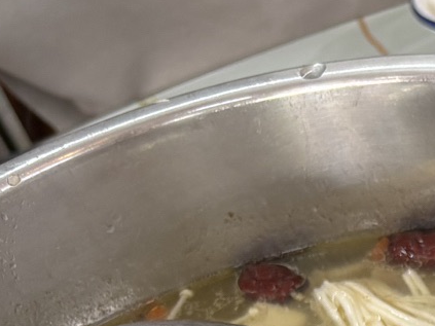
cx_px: 873
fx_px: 1545
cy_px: 686
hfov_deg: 13.6
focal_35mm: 123
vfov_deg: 10.8
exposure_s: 1/50
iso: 80
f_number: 1.6
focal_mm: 5.96
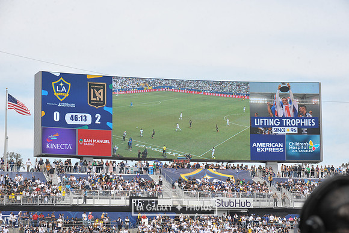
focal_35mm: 116
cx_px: 174
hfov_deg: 17.7
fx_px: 1124
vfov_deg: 11.8
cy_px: 116
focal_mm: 116
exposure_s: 1/400
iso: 320
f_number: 10
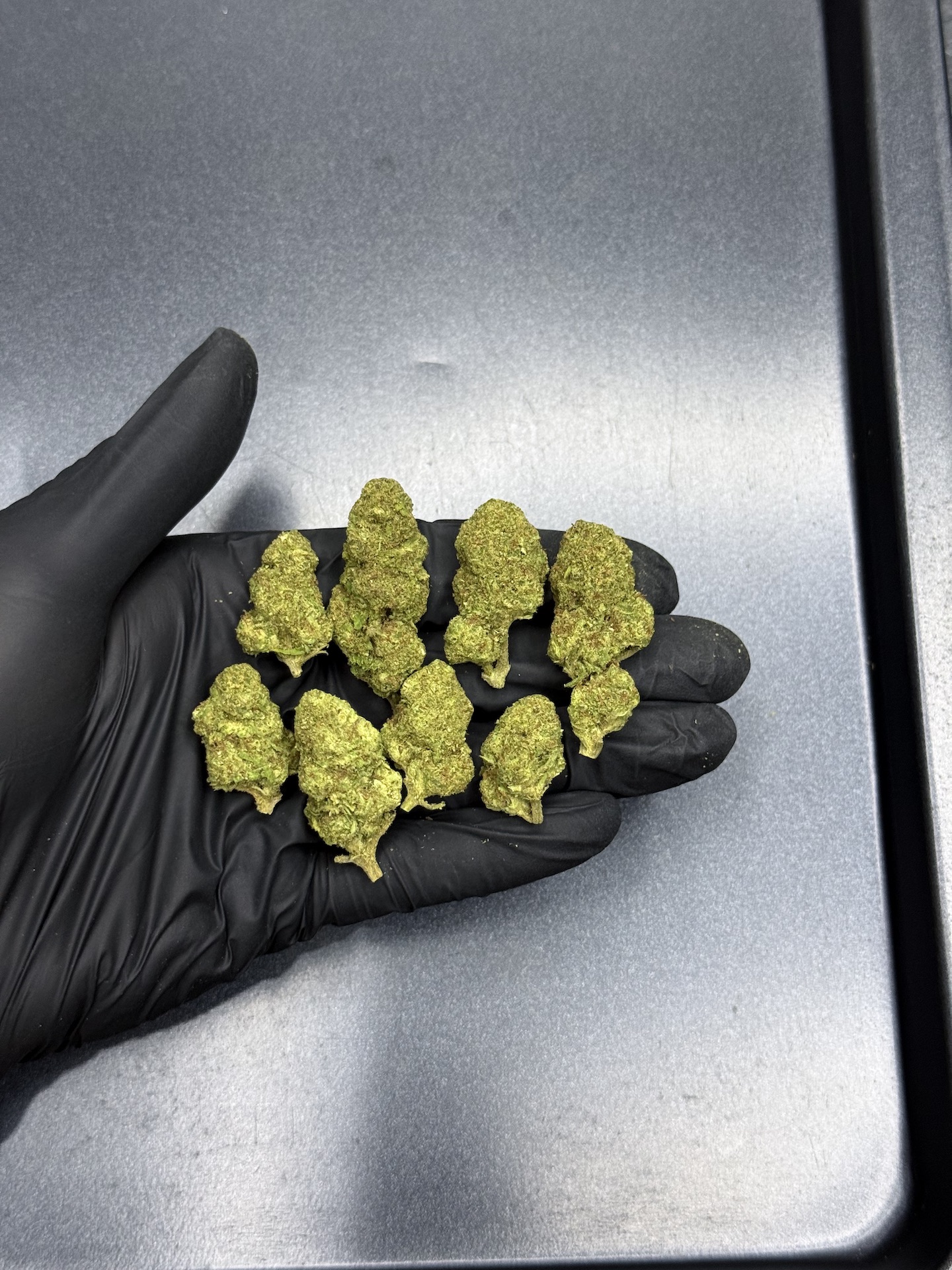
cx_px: 476
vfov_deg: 39.7
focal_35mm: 48
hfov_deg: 30.3
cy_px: 635
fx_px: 1760
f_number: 1.78
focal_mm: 6.76
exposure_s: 1/60
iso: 160
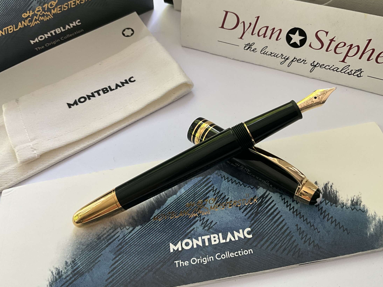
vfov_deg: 41.7
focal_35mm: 34
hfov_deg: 53.9
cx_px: 204
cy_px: 125
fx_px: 376
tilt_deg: -51.1
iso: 40
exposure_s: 1/122
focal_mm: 3
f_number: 1.8
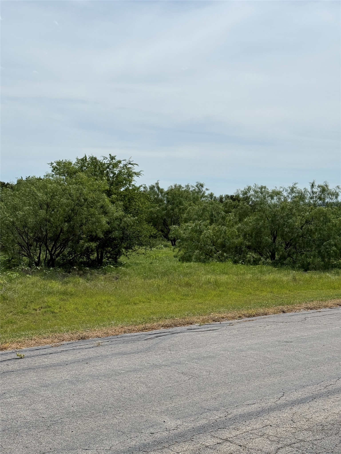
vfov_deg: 39.7
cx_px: 170
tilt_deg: -1.8
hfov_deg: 30.3
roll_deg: -0.7
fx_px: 630
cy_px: 227
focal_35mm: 48
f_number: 1.78
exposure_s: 1/11364
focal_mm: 6.76
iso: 64
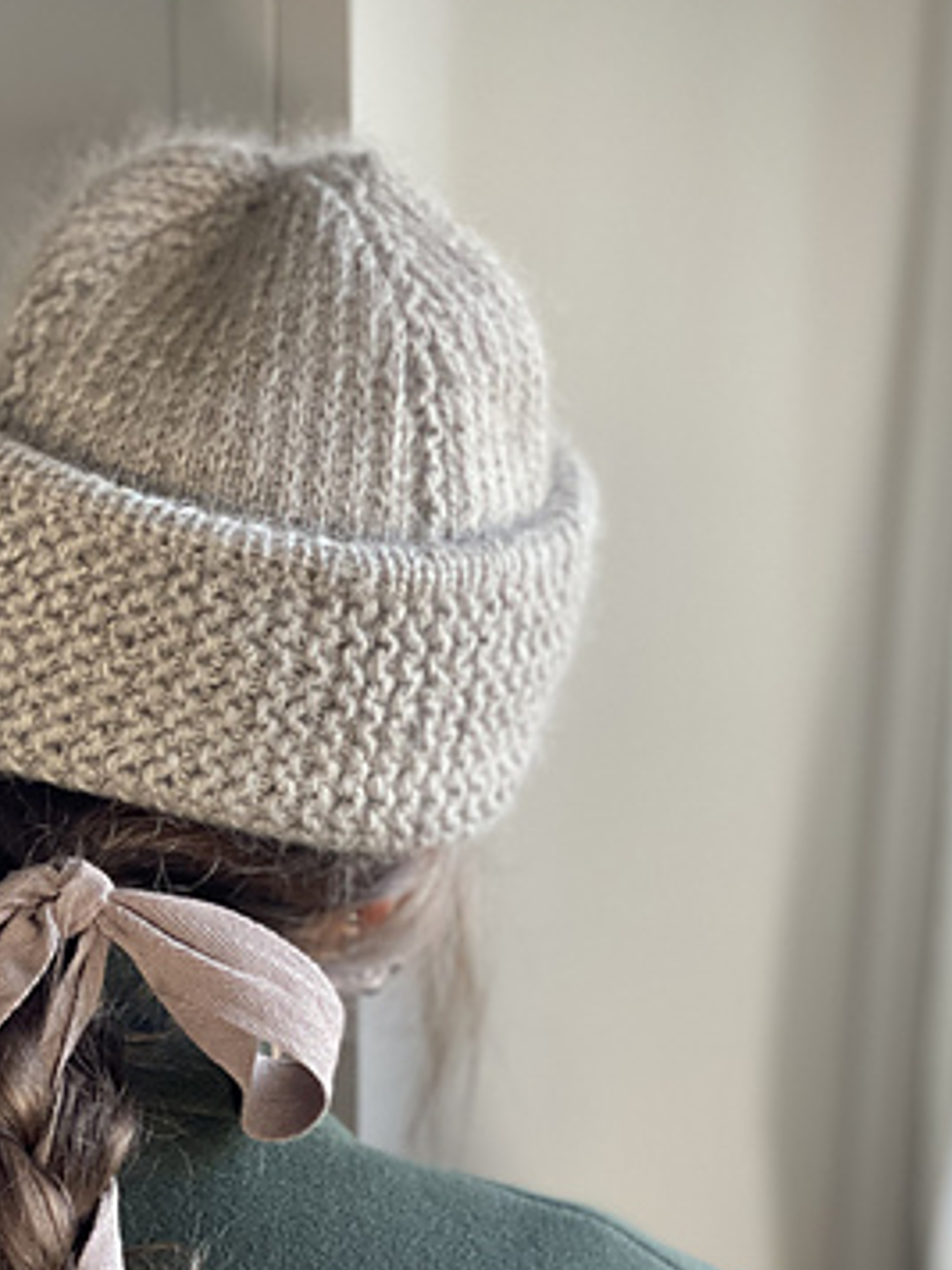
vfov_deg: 26.6
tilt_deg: -16.2
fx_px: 2677
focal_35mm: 73
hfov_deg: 20.1
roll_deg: +1.3
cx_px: 312
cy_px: 810
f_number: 2
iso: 250
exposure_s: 1/122
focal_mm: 6
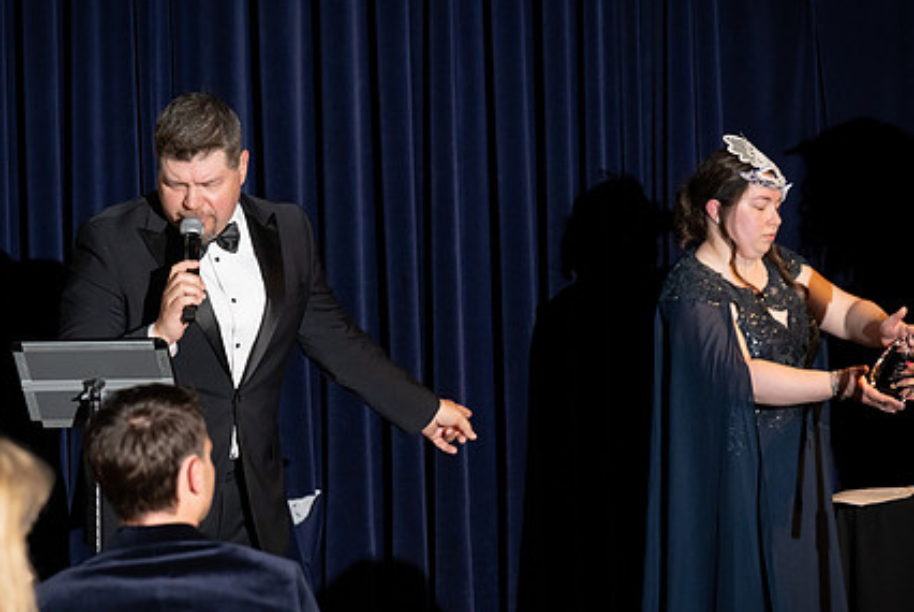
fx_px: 5185
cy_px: 353
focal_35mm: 204
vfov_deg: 6.7
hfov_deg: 10.1
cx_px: 403
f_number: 5
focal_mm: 150
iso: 2500
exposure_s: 1/200
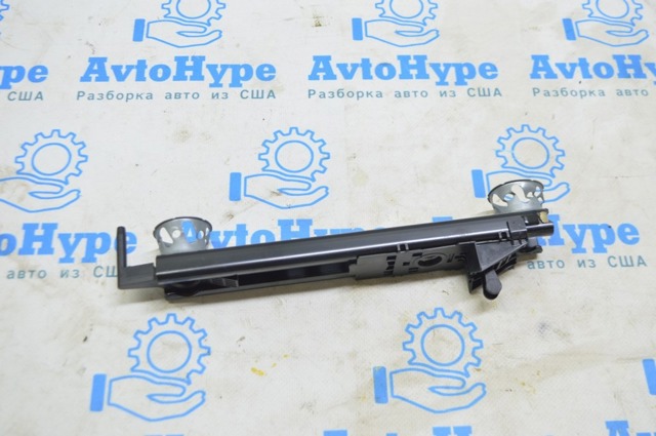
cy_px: 218
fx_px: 764
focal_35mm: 42
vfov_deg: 31.8
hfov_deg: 46.5
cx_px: 328
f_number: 5.6
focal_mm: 28
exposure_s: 1/20
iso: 400
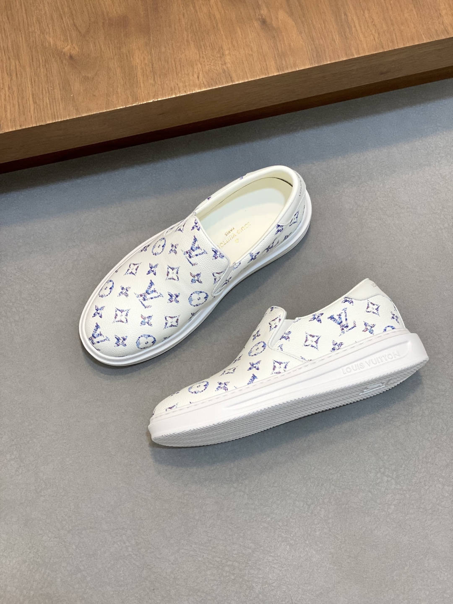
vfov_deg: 36.8
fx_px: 907
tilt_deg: -74.9
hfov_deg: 28.0
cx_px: 226
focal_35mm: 52
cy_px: 302
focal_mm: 6
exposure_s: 1/100
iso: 64
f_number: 2
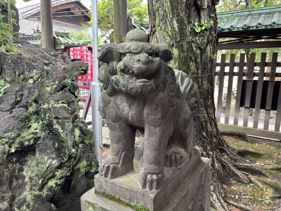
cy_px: 106
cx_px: 140
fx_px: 211
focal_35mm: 26
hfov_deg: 67.3
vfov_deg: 53.1
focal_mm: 5.96
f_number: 1.6
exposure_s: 1/121
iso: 125
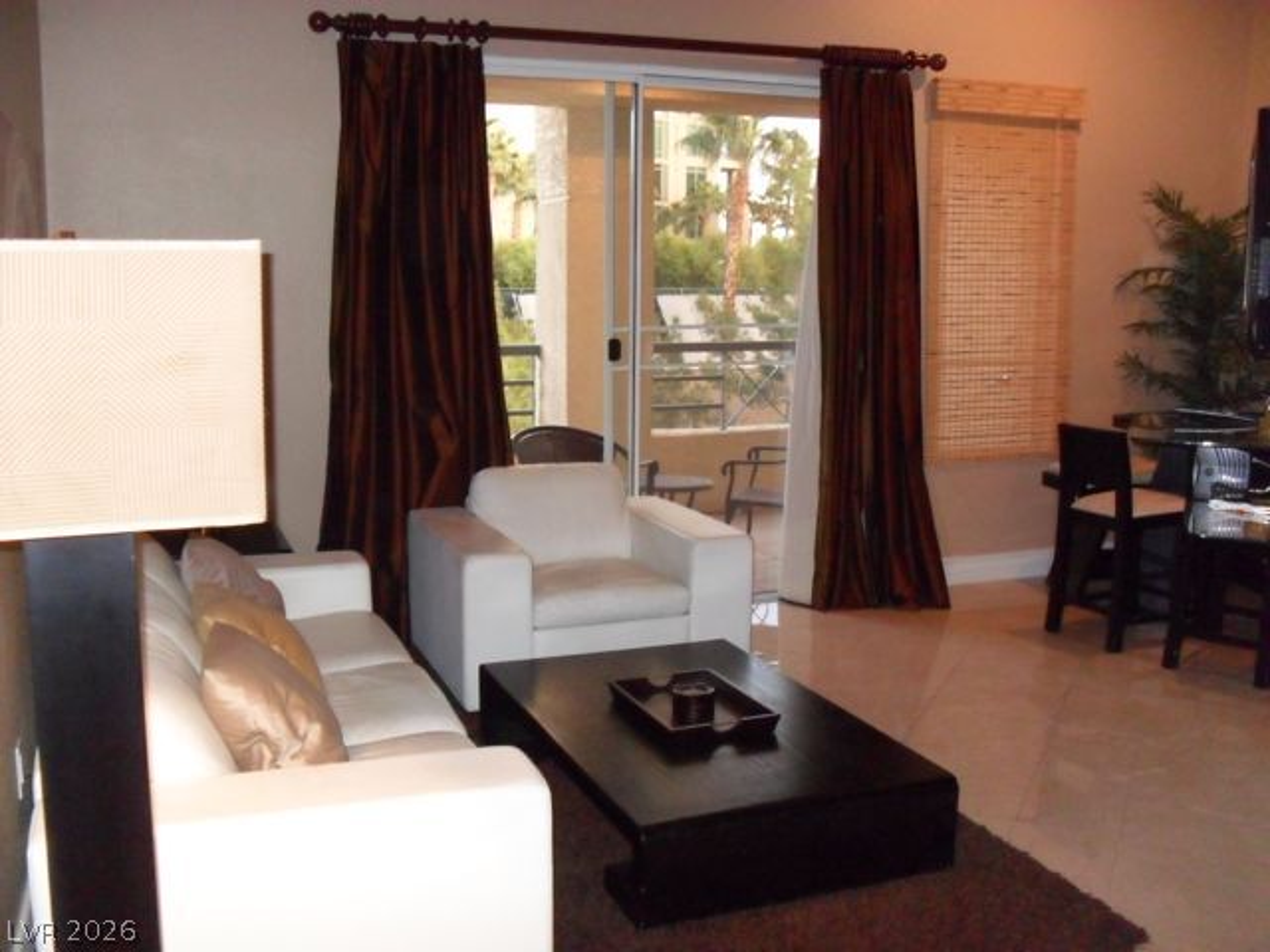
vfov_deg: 40.7
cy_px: 476
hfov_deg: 52.6
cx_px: 635
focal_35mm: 35
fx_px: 1284
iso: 400
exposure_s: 1/45
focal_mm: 6.3
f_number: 3
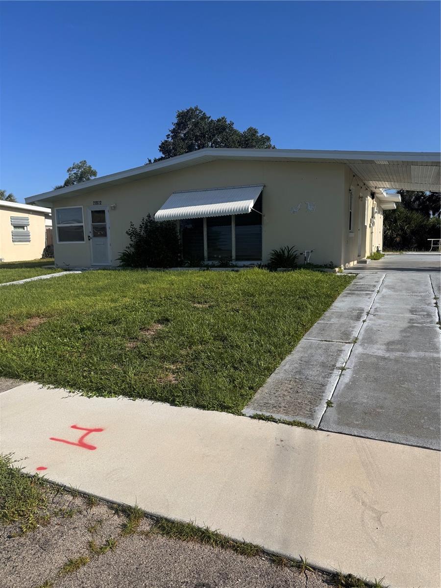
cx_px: 220
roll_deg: +2.0
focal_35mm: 24
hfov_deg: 56.8
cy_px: 294
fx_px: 408
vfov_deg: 71.6
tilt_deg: -8.7
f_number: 1.78
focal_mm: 6.76
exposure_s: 1/5814
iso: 80
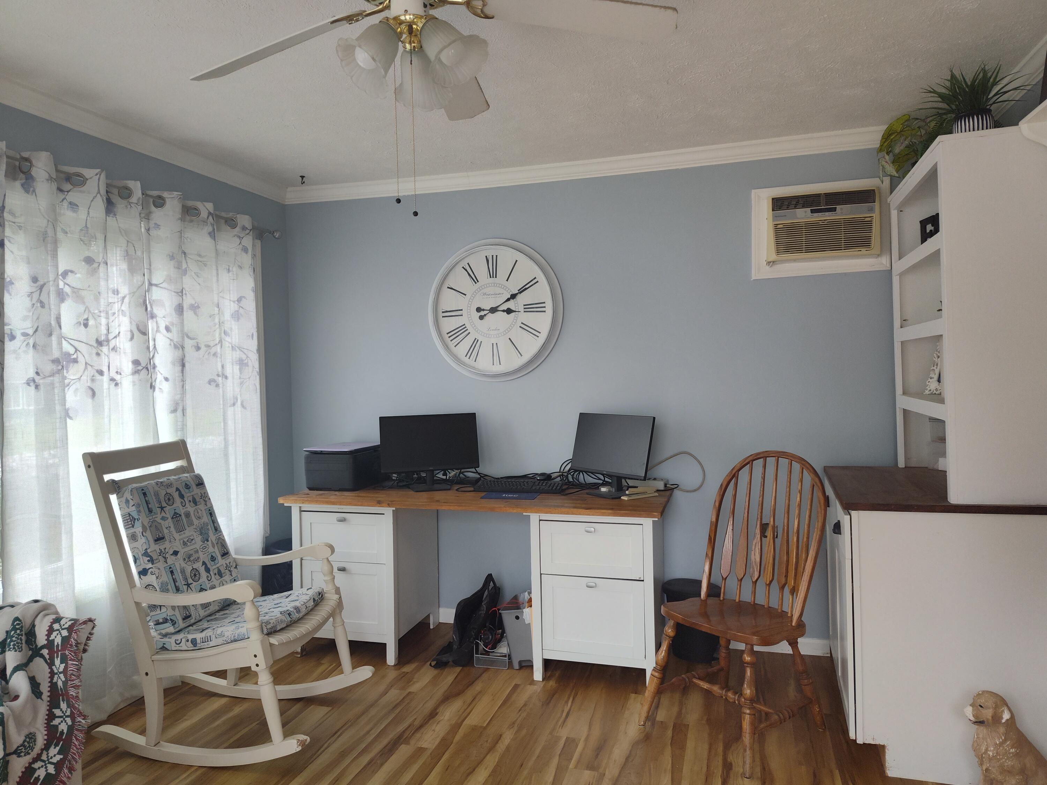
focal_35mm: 23
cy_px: 392
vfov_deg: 58.9
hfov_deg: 73.9
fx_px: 696
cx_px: 524
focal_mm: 5.56
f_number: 1.8
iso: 264
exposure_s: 1/120
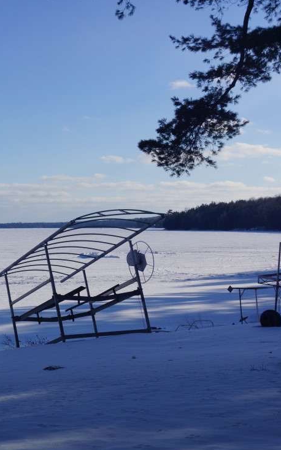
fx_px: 687
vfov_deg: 36.3
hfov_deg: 22.3
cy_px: 226
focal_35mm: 56
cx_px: 8
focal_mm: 24
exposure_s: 1/250
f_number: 13
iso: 100
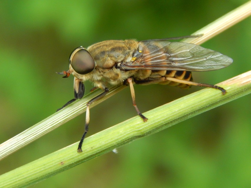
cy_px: 94
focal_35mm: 182
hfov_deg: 10.9
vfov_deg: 8.2
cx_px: 126
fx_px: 1320
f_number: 5.3
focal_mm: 32.8
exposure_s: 1/80
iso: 400
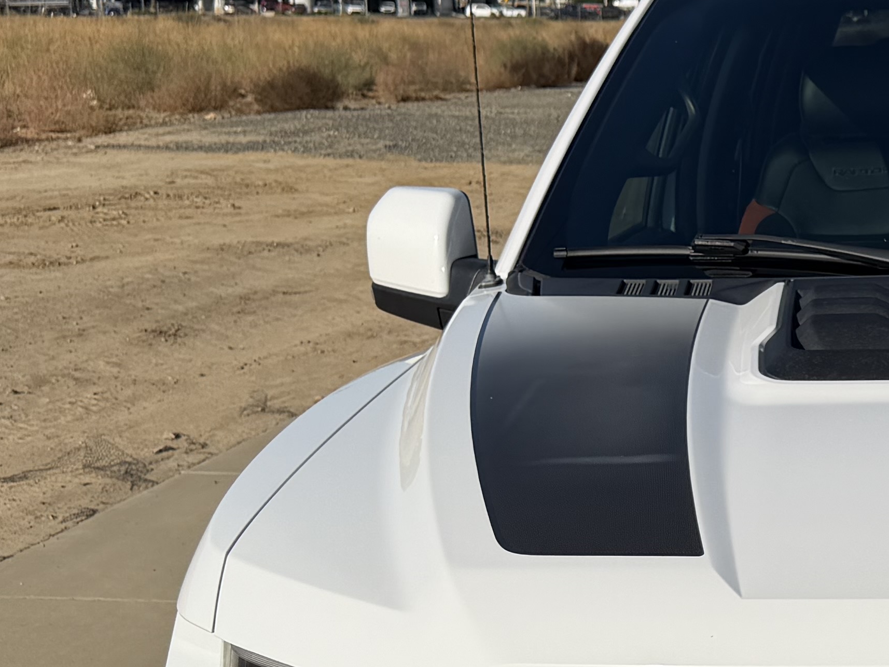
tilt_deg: -13.4
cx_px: 1012
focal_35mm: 80
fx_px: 2054
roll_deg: -0.3
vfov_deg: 18.3
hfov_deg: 22.8
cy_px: 505
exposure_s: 1/8130
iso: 80
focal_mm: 6.76
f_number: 1.78
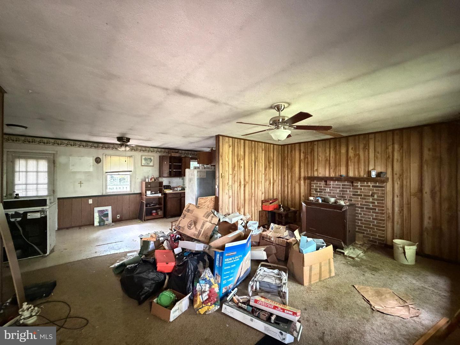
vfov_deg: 85.7
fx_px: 186
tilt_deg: +0.2
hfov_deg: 102.1
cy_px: 172
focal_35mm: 14
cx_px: 230
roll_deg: -0.2
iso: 1600
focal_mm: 2.22
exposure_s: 1/36
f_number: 2.2
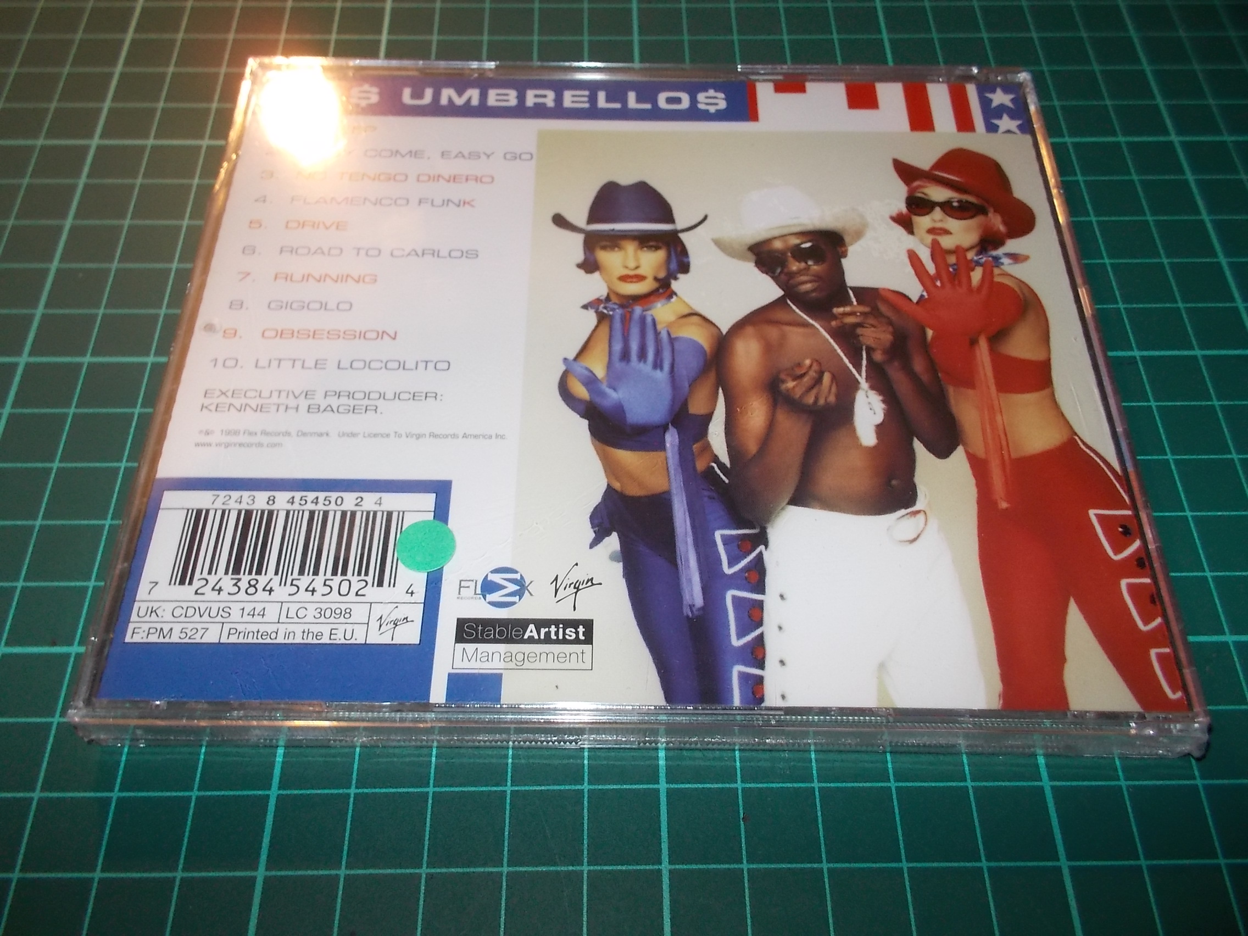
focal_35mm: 29
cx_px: 624
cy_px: 468
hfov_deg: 61.7
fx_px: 1046
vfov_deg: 48.2
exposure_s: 1/30
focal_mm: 4.1
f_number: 3.3
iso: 200
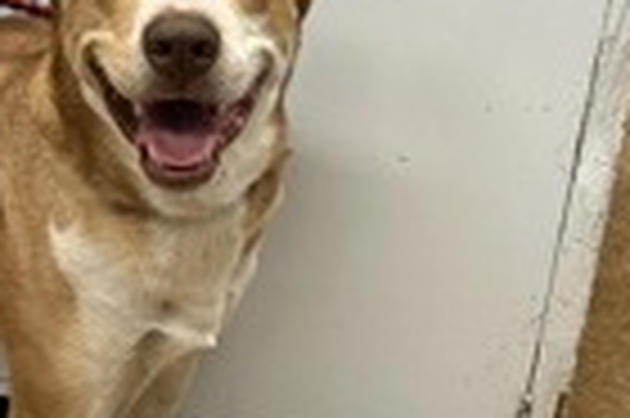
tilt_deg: -31.0
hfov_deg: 25.1
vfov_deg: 16.8
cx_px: 290
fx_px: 1416
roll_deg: -5.8
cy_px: 229
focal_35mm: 81
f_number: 1.5
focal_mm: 5.7
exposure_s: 1/60
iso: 64
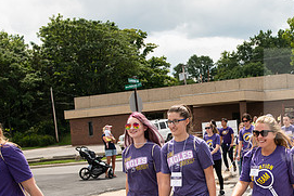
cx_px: 231
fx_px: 613
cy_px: 179
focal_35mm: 75
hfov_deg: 26.5
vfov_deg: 17.9
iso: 250
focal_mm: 35
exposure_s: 1/640
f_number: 5.6
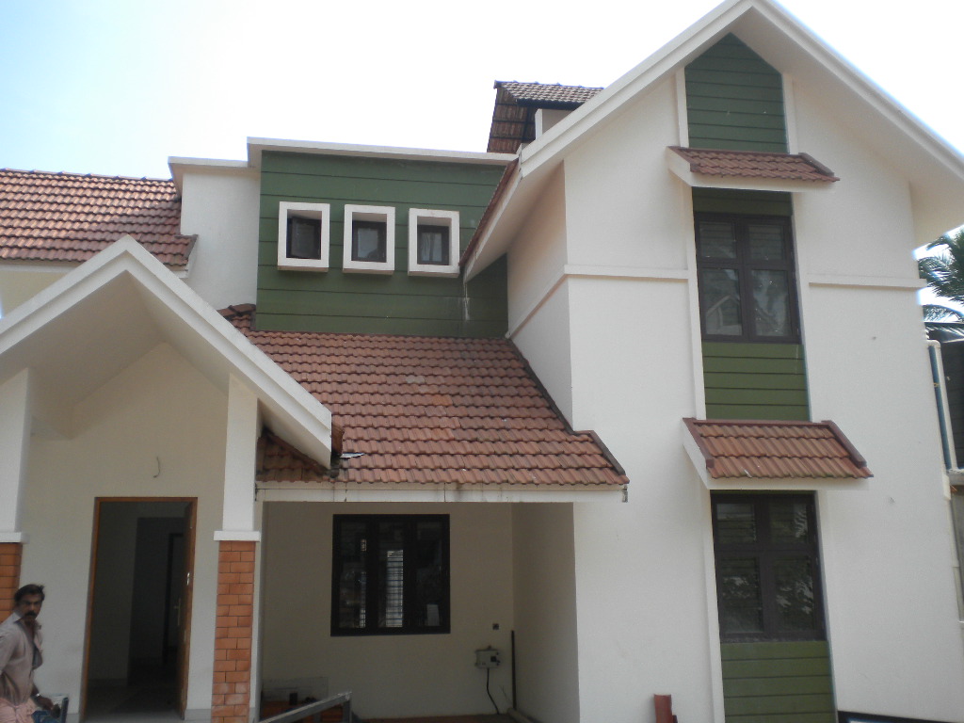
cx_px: 482
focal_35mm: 35
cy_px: 362
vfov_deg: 40.7
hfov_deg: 52.6
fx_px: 975
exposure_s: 1/324
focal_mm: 6.3
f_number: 4.6
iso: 113
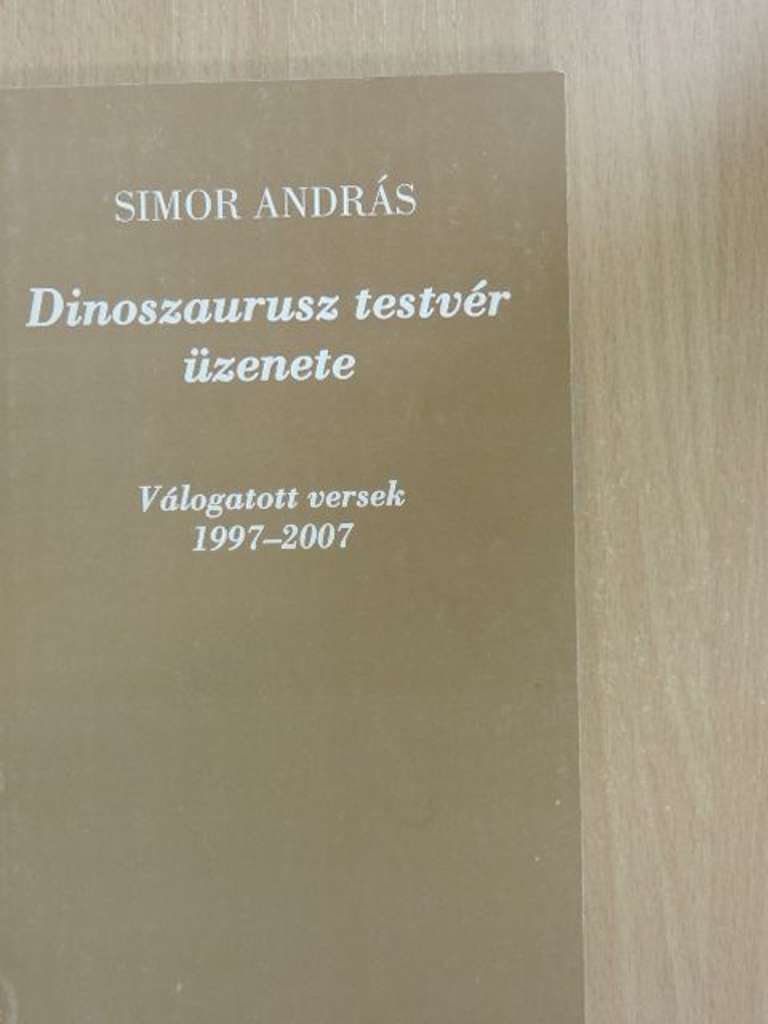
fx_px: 1627
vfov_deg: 34.9
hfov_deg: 26.6
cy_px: 512
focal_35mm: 55
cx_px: 384
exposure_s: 1/15
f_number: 4
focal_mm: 9.9
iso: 400
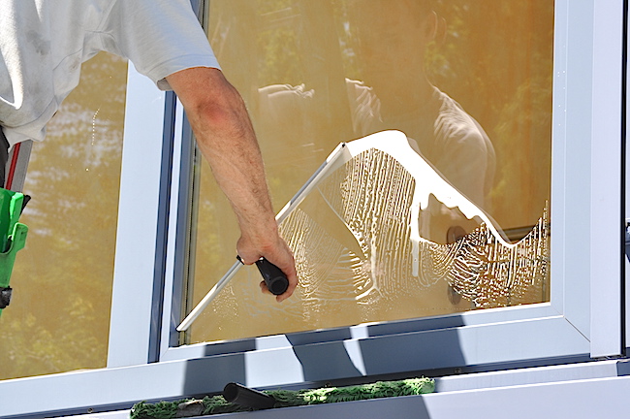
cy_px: 210
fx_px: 2098
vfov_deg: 11.4
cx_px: 315
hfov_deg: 17.1
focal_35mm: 120
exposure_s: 1/160
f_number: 16
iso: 400
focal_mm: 80
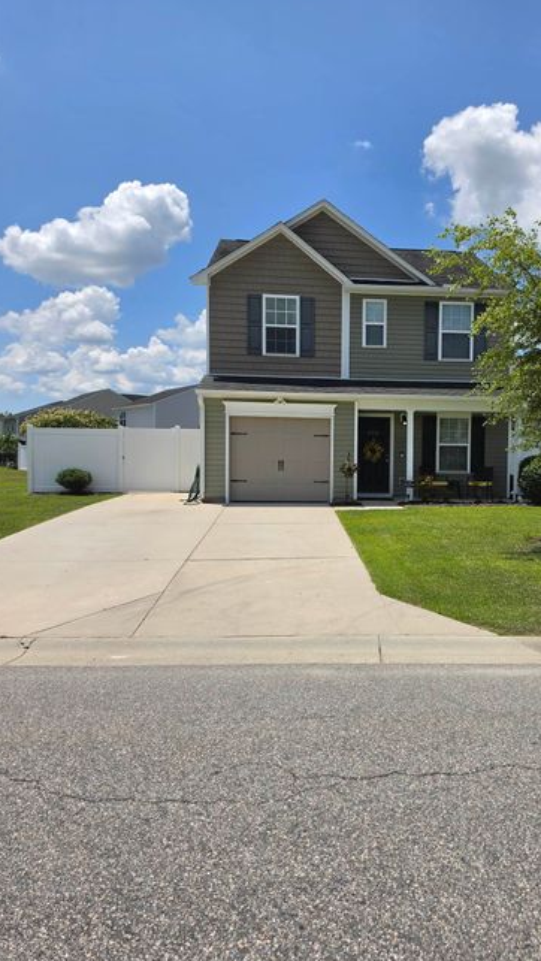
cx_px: 365
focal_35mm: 26
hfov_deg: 43.7
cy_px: 485
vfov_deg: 71.9
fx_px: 663
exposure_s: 1/7939
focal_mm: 6.5
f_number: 1.4
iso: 50
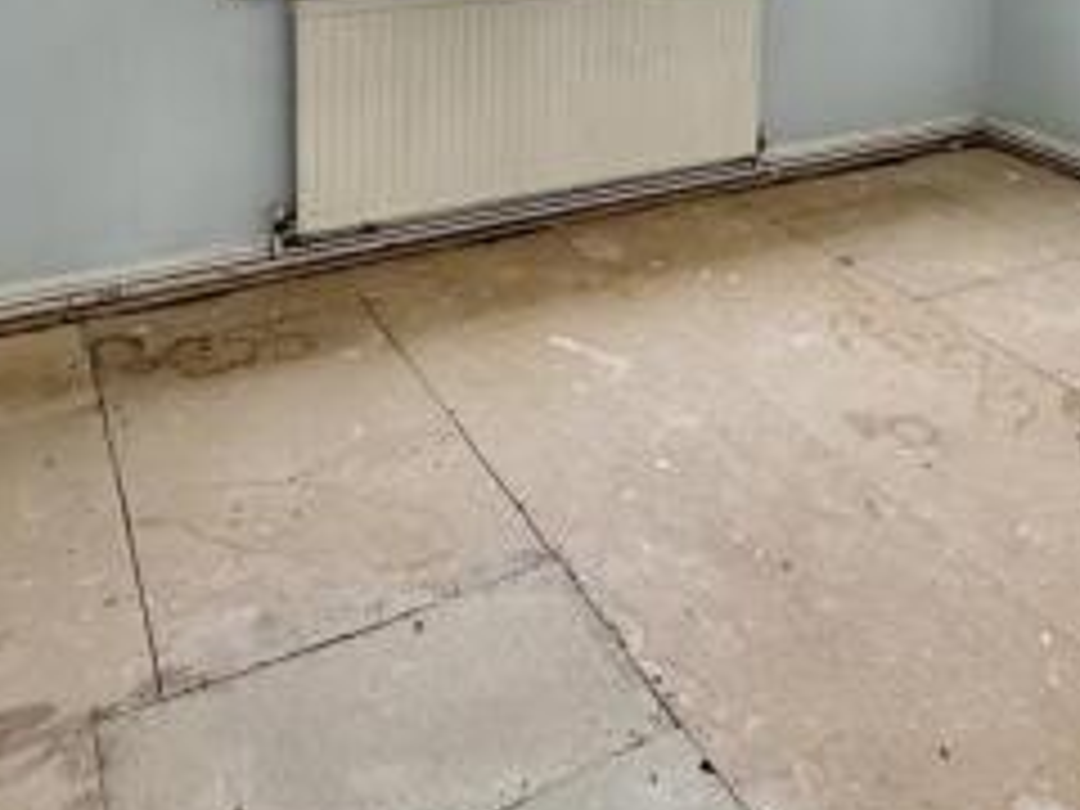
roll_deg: -4.4
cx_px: 623
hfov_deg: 53.7
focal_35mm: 34
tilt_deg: -6.5
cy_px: -88
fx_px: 1061
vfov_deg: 35.5
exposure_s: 1/99
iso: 100
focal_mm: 2.22
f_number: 2.2
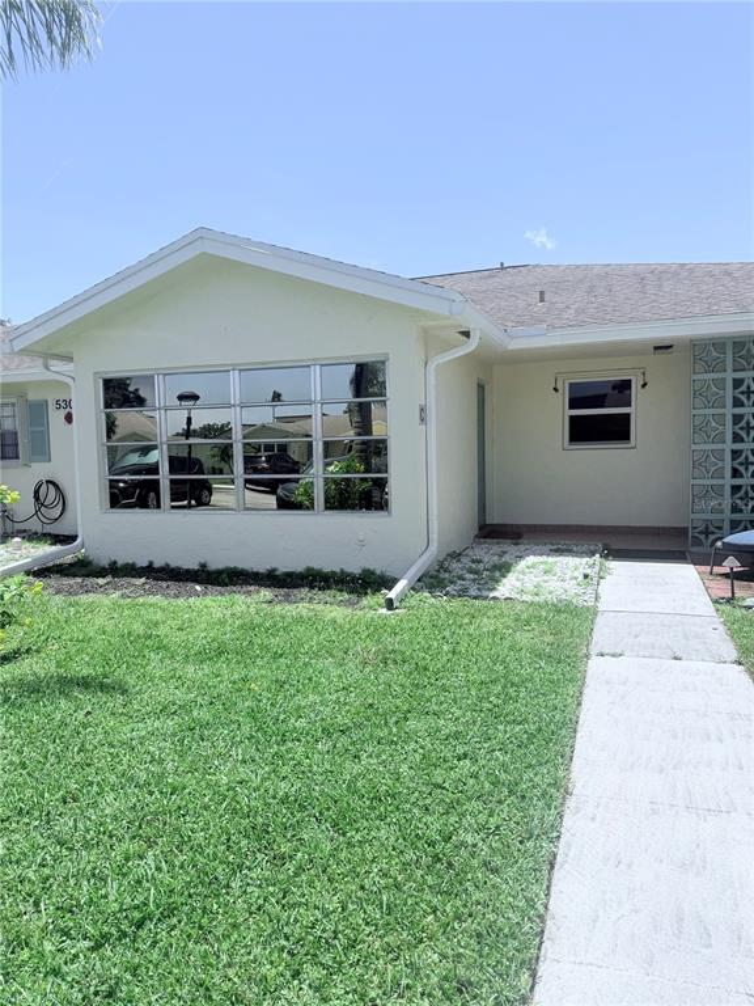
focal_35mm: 24
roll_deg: +1.2
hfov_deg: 56.8
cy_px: 503
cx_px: 377
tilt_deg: -2.3
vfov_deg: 71.6
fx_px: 697
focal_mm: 6.76
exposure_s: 1/4673
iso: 80
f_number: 1.78
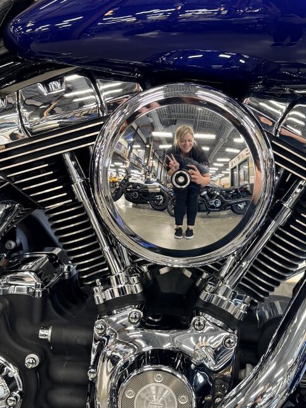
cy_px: 197
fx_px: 660
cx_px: 214
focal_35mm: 56
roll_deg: -3.3
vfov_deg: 34.4
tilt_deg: -18.5
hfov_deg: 25.9
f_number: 1.78
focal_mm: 6.76
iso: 200
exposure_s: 1/60
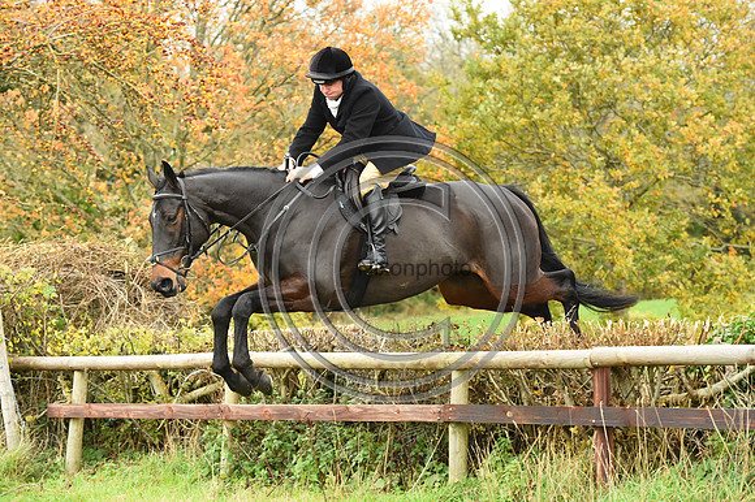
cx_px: 378
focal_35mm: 122
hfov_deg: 16.8
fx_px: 2557
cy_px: 251
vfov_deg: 11.2
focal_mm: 122
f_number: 5.6
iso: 6400
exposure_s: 1/1250
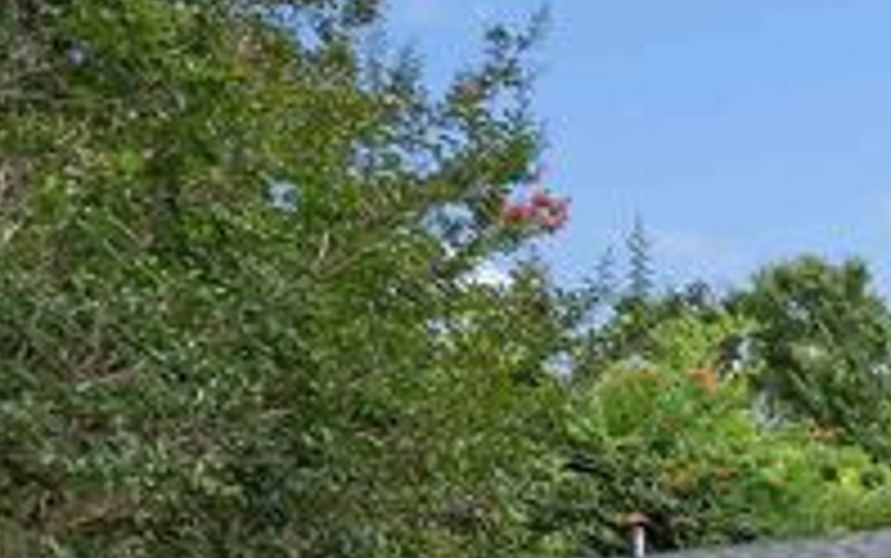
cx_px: 2300
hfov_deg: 13.2
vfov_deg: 12.1
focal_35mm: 103
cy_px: 893
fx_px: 2494
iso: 200
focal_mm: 19.5
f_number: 7.1
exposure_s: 1/640
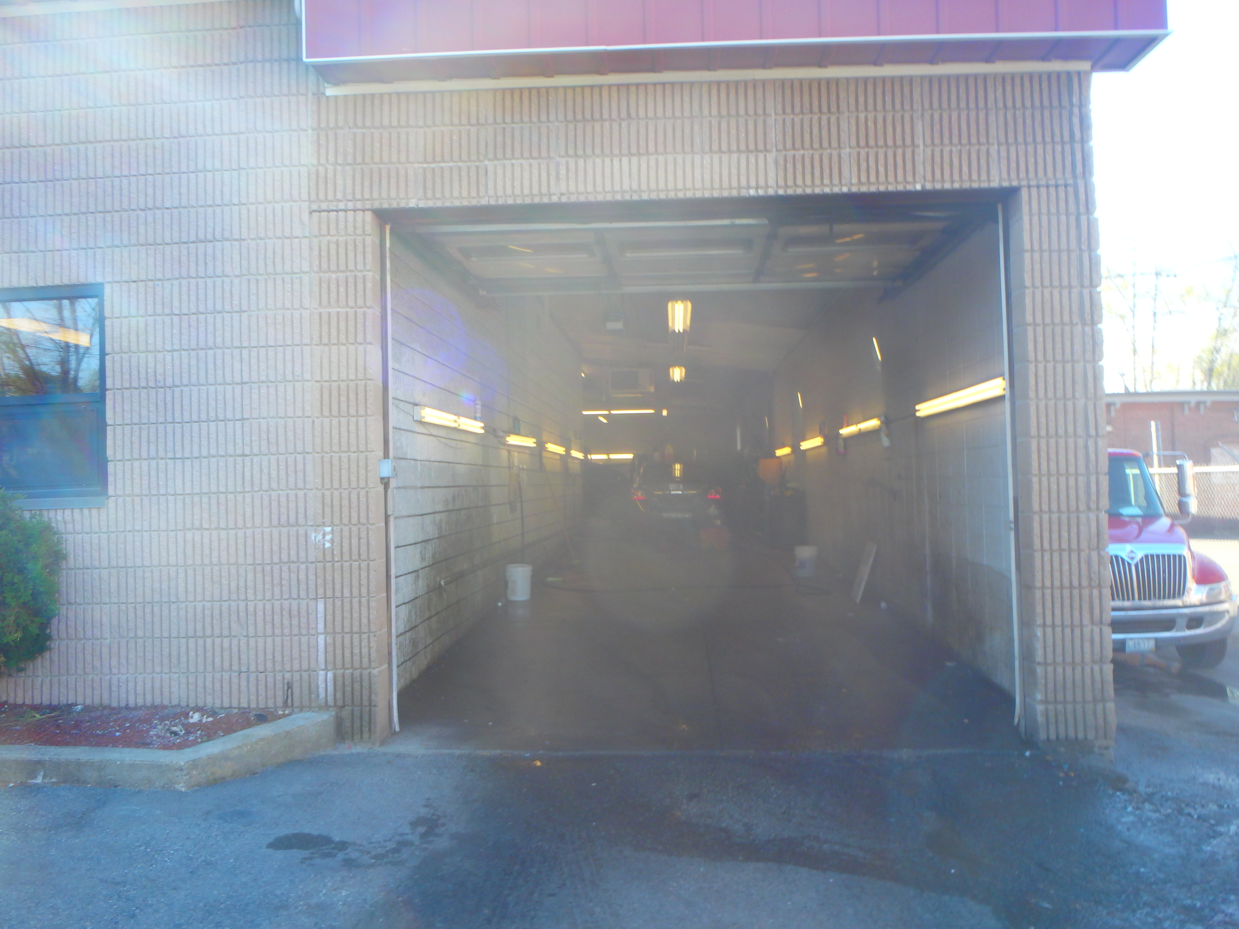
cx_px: 620
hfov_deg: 63.4
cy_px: 464
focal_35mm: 28
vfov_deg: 49.7
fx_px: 1002
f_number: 3.9
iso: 125
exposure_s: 1/100
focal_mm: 5
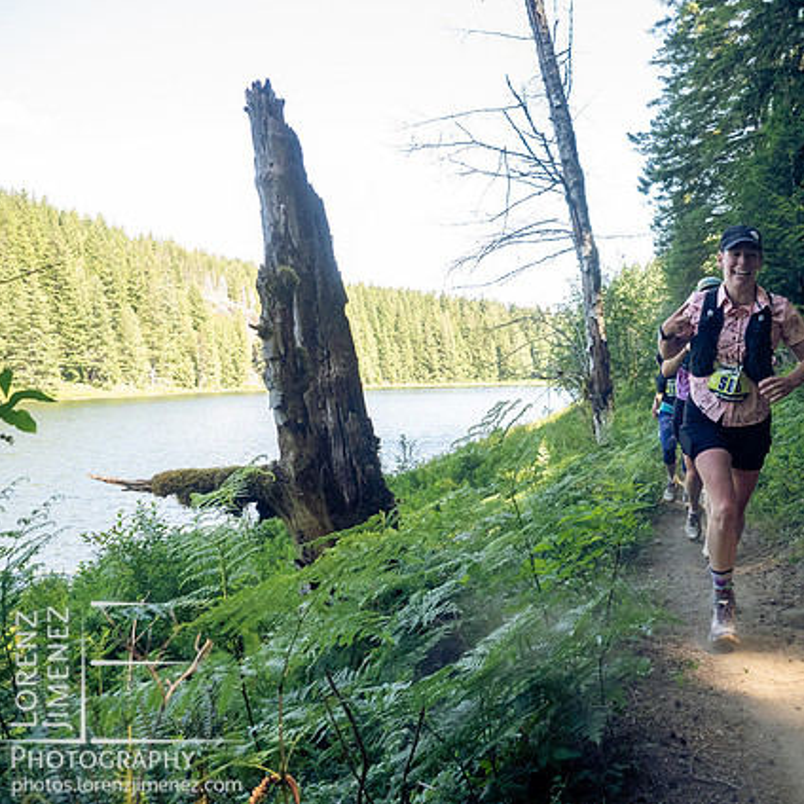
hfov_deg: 54.5
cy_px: 395
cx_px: 535
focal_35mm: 29
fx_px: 762
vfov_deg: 55.6
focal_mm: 12
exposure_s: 1/1000
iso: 1250
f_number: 2.8
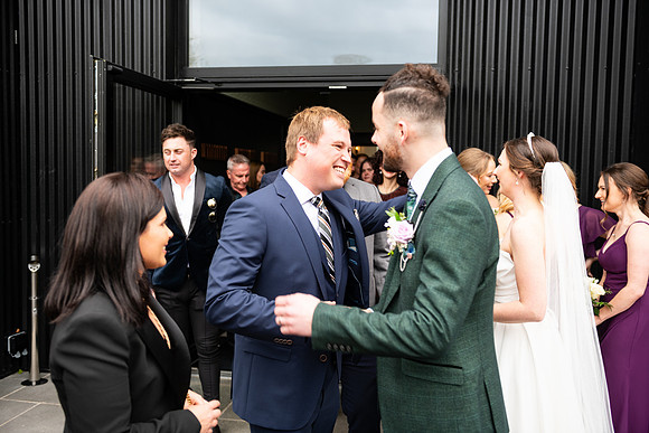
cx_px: 324
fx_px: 631
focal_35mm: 35
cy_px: 216
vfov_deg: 37.9
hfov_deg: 54.4
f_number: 3.5
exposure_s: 1/200
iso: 125
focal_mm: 35
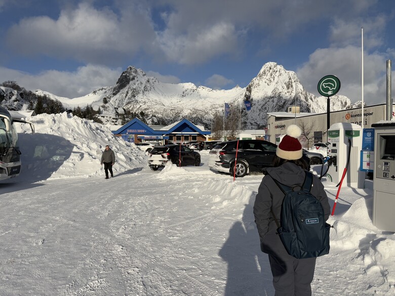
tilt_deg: -1.2
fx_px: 297
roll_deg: +0.4
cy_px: 148
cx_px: 198
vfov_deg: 53.1
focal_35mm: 26
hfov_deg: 67.3
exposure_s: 1/10101
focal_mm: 5.96
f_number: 1.6
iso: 40
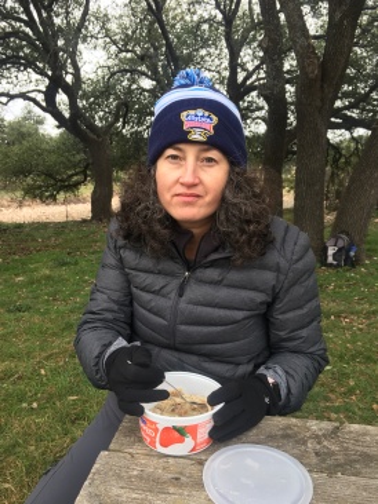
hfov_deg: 48.2
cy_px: 252
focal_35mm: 29
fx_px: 423
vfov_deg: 61.7
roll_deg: -0.6
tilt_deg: -11.1
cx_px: 189
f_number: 2.2
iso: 25
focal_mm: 4.15
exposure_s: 1/120
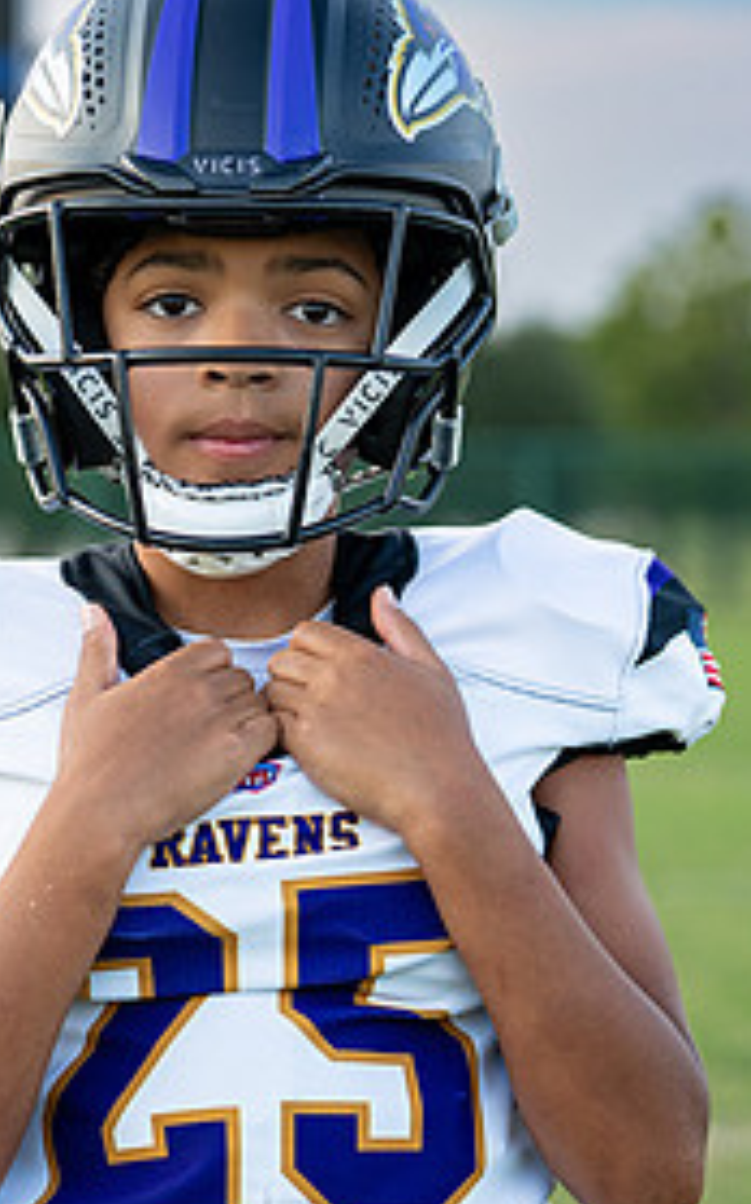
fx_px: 4920
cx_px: 279
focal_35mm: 150
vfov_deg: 14.0
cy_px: 560
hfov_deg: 8.7
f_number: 2
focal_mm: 50
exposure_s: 1/400
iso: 100
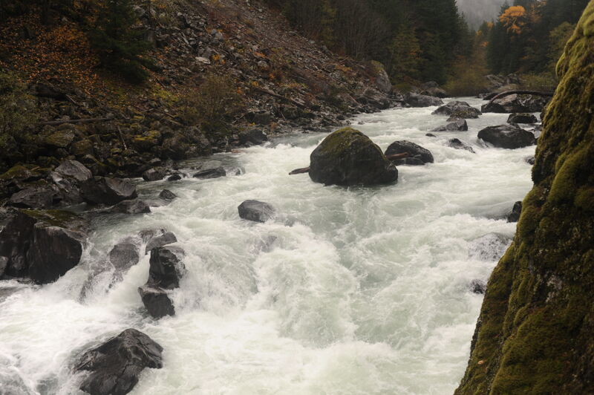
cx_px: 297
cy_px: 198
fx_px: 577
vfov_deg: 37.8
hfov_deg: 54.5
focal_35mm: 35
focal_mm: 35
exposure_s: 1/200
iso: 250
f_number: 5
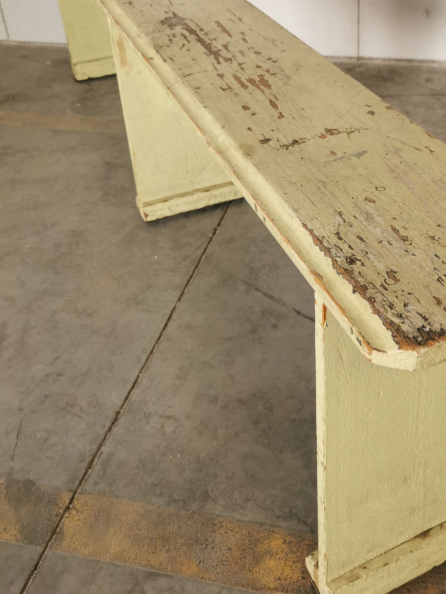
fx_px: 704
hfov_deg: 34.6
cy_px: 170
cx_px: 314
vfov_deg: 44.7
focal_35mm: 41
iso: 160
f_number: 1.8
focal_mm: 5.58
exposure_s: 1/120
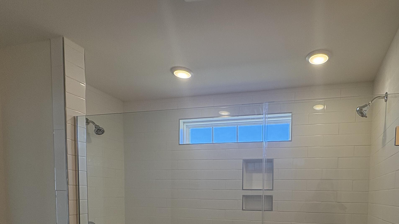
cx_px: 257
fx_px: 254
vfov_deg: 42.7
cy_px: 211
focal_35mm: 24
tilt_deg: -3.2
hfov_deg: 74.6
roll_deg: -1.5
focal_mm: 2.22
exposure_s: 1/127
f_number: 2.2
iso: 80
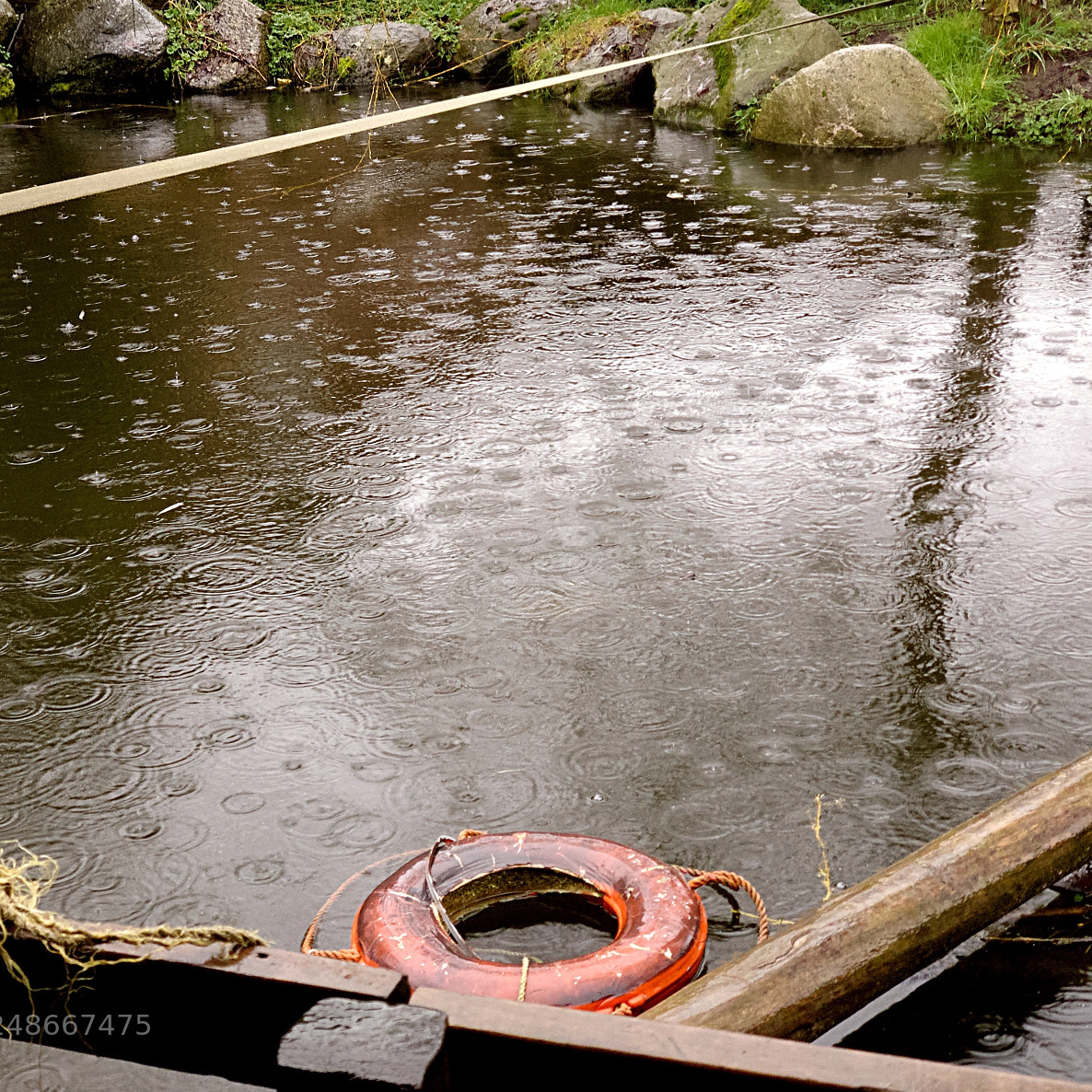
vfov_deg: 27.7
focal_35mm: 62
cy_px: 545
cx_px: 406
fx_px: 2213
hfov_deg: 27.6
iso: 64
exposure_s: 1/30
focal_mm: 6
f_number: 2.4
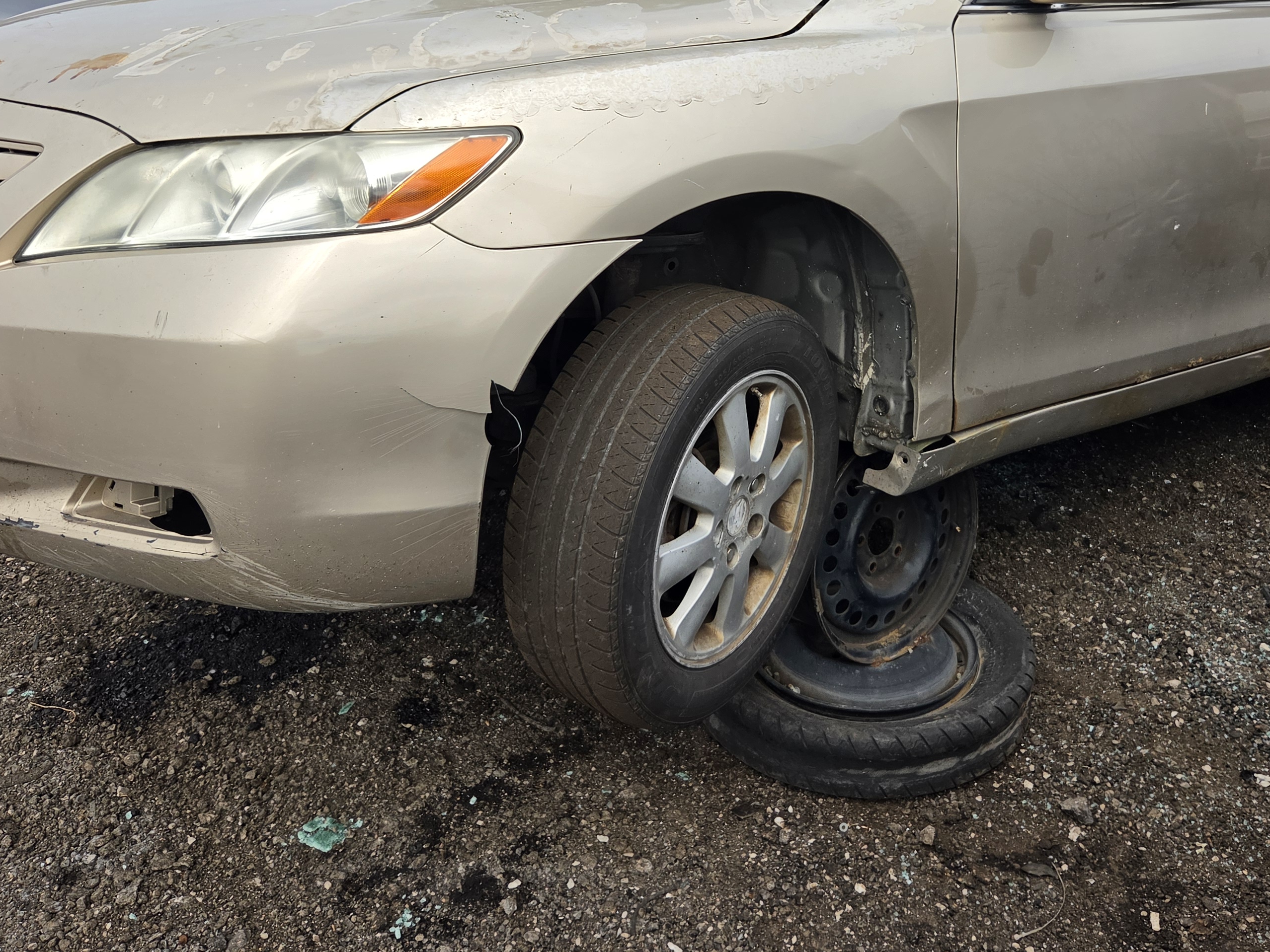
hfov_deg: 51.1
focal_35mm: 36
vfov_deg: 38.6
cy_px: 237
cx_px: 735
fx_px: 1321
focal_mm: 5.4
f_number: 1.8
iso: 80
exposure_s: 1/2531
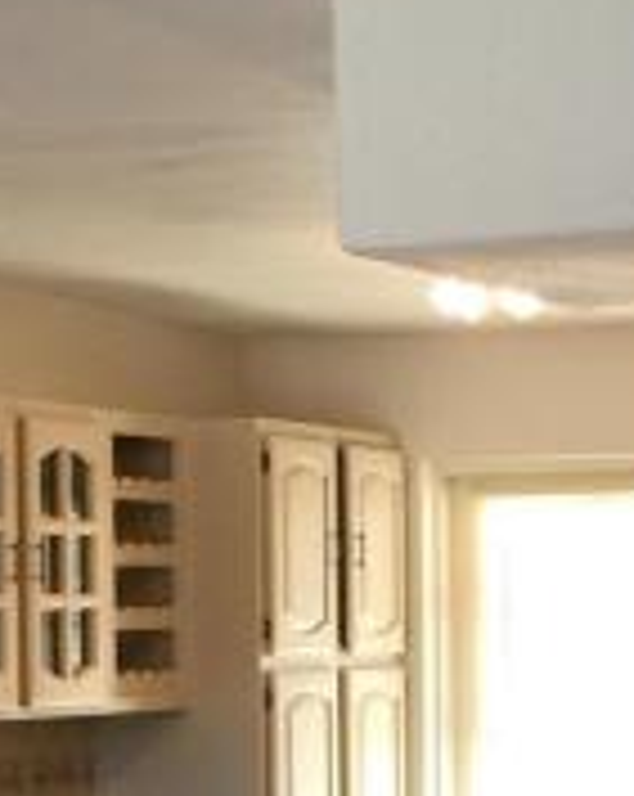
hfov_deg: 12.5
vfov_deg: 15.1
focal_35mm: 123
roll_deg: -0.5
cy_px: 944
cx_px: 486
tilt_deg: -3.9
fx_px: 2892
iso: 40
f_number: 2.2
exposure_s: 1/30
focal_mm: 4.15
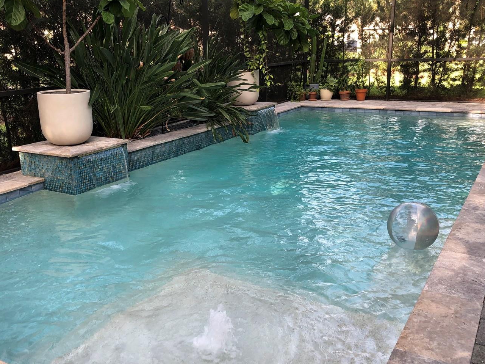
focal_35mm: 35
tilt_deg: -16.4
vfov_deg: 40.7
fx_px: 490
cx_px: 211
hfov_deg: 52.5
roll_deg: +1.8
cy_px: 186
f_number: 1.8
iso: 32
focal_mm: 3.99
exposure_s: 1/120
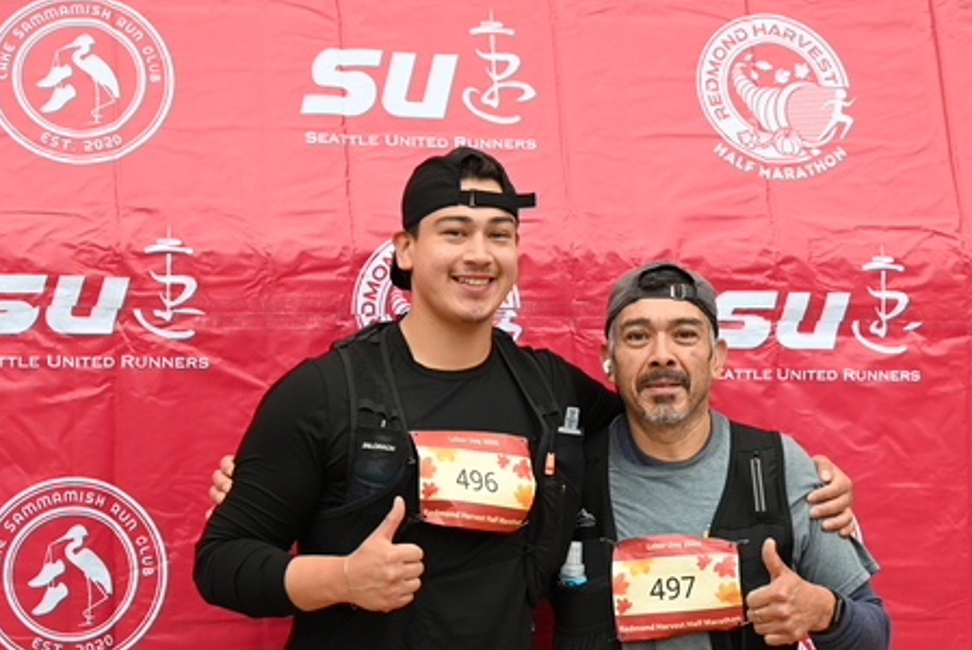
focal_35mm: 87
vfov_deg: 15.7
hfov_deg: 23.3
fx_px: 2350
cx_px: 587
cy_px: 382
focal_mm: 71
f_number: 6
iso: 900
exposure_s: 1/125
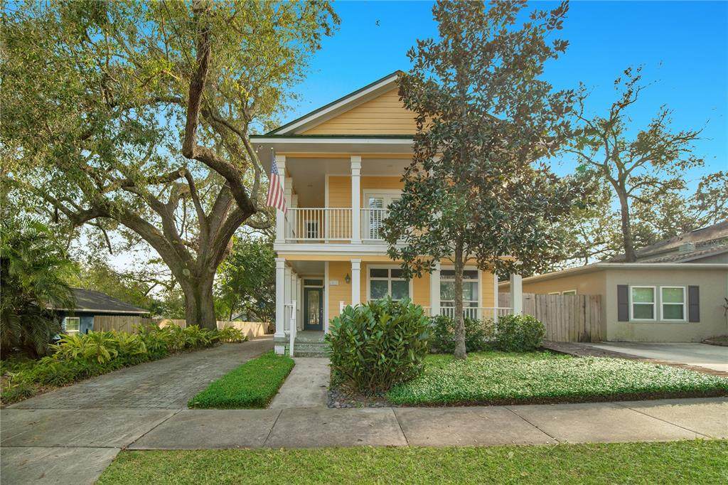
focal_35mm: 16
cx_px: 364
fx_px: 323
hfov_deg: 96.8
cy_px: 242
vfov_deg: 73.7
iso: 200
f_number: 4
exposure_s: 1/160
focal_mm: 16
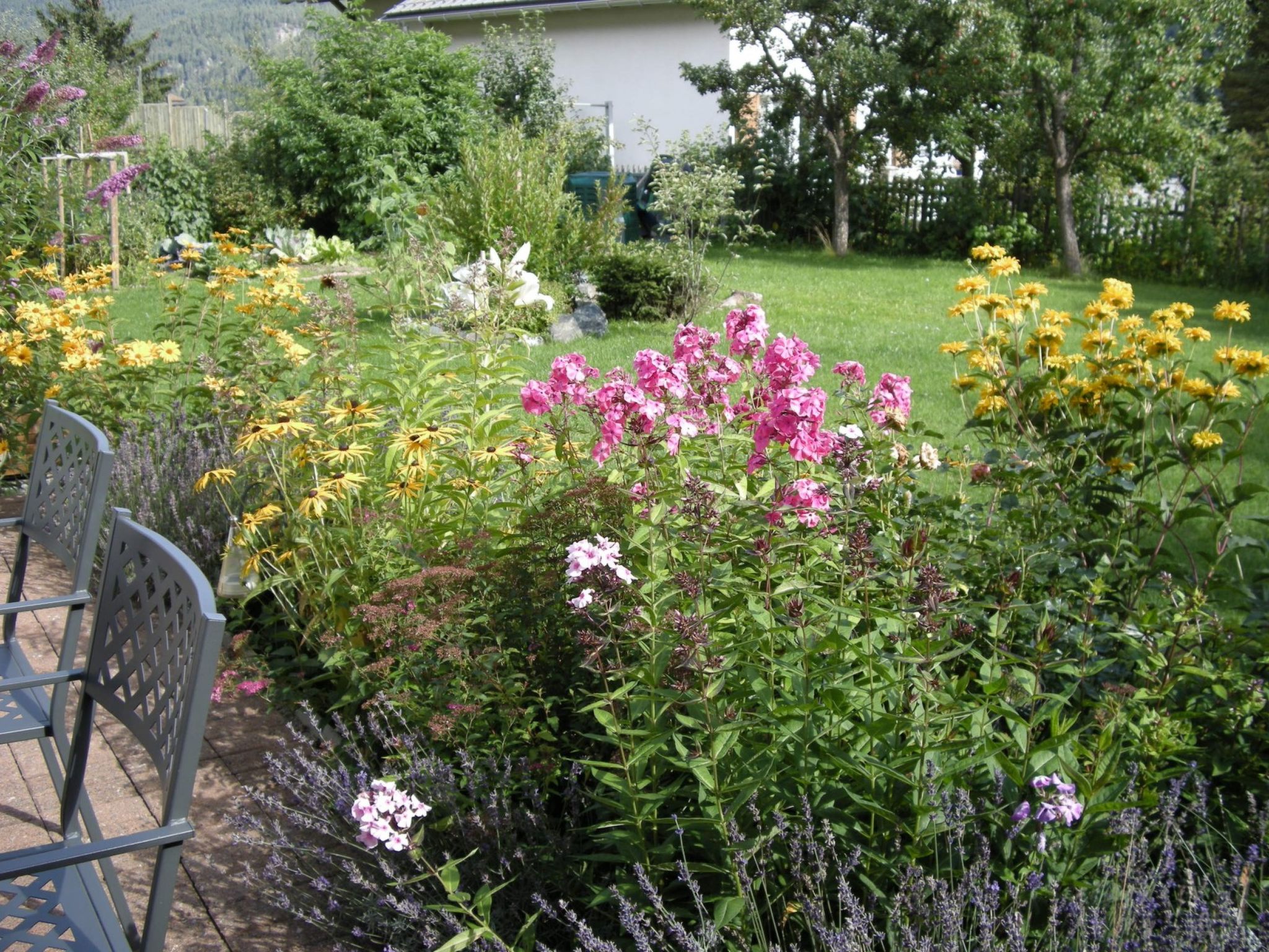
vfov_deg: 38.7
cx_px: 634
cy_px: 476
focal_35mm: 37
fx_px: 1356
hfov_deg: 50.1
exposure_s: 1/230
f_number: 2.8
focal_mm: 7.9
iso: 64
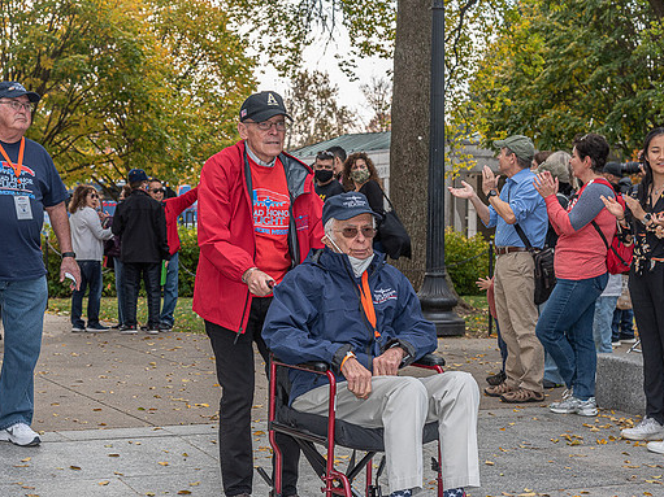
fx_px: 1362
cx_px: 312
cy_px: 250
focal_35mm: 71
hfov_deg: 27.4
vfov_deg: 20.7
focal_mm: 65
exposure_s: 1/250
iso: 500
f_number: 7.1
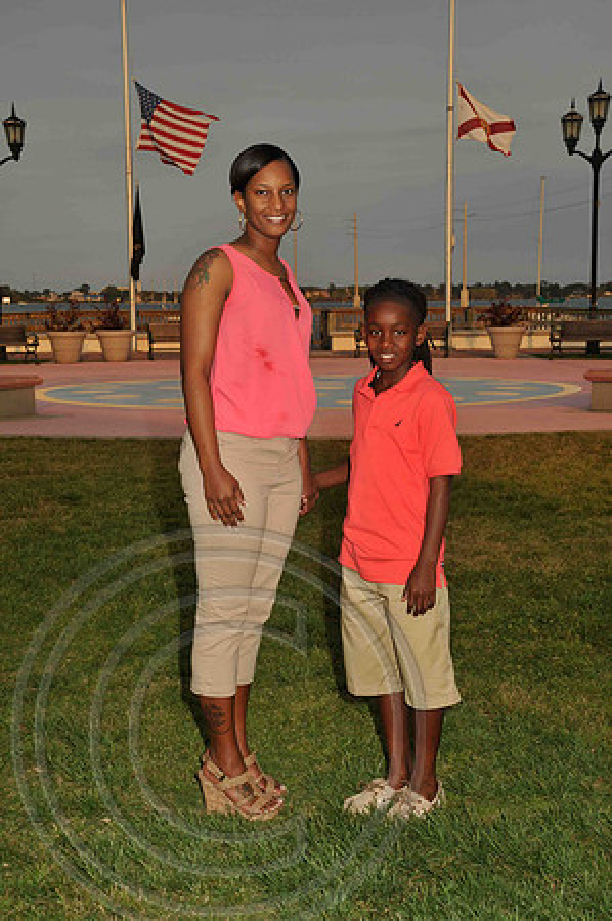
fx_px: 1457
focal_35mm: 57
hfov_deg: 23.7
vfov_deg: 35.1
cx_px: 306
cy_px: 460
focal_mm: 38
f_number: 8
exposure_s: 1/250
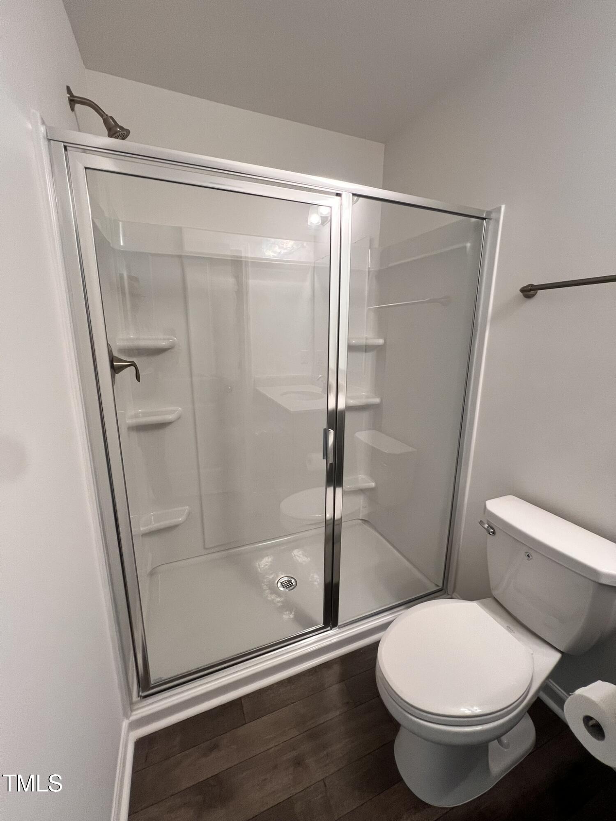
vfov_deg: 106.2
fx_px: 308
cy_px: 410
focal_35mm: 13
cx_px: 308
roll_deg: -0.2
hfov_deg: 89.9
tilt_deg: -13.0
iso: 160
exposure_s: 1/120
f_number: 1.8
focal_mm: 1.57
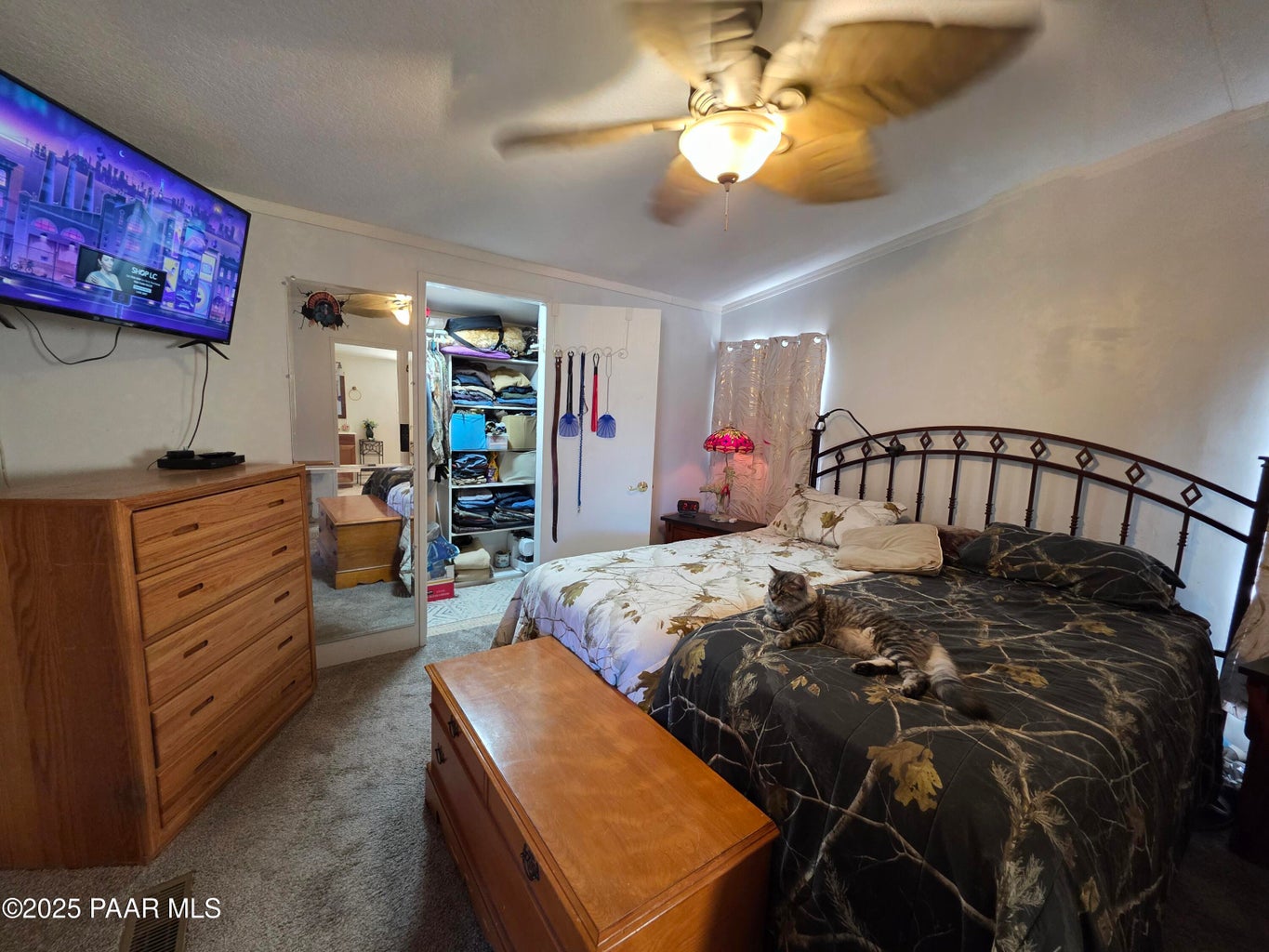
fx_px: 477
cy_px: 476
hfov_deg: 106.2
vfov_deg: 89.9
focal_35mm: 13
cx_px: 634
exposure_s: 1/60
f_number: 1.9
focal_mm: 2.2
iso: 320
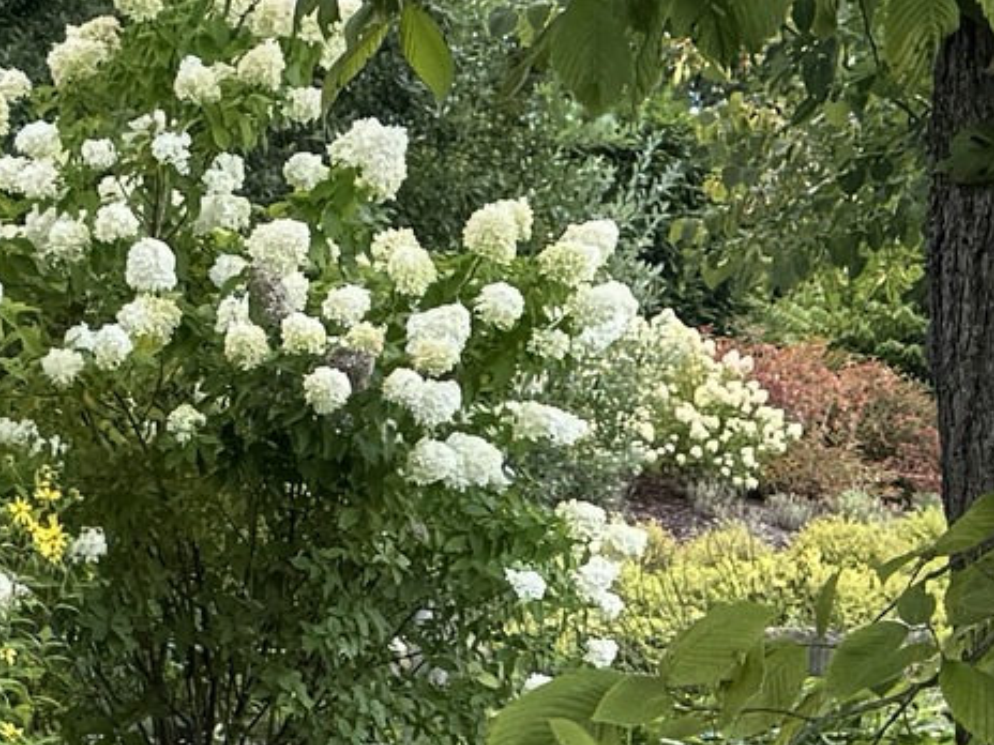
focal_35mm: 159
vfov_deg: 8.9
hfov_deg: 12.4
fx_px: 4566
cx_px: 388
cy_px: 1402
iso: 80
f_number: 1.78
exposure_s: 1/567
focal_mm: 6.76
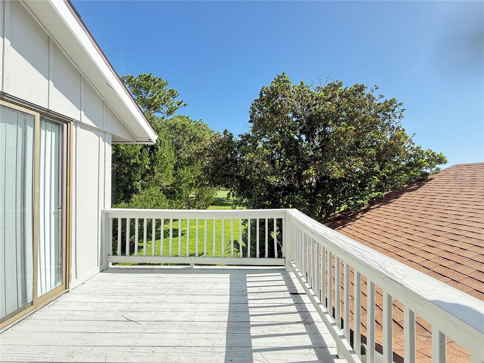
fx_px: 196
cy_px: 182
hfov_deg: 102.1
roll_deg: -0.8
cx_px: 242
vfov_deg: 85.7
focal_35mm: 14
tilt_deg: +0.6
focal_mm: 2.22
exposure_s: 1/347
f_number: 2.2
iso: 64
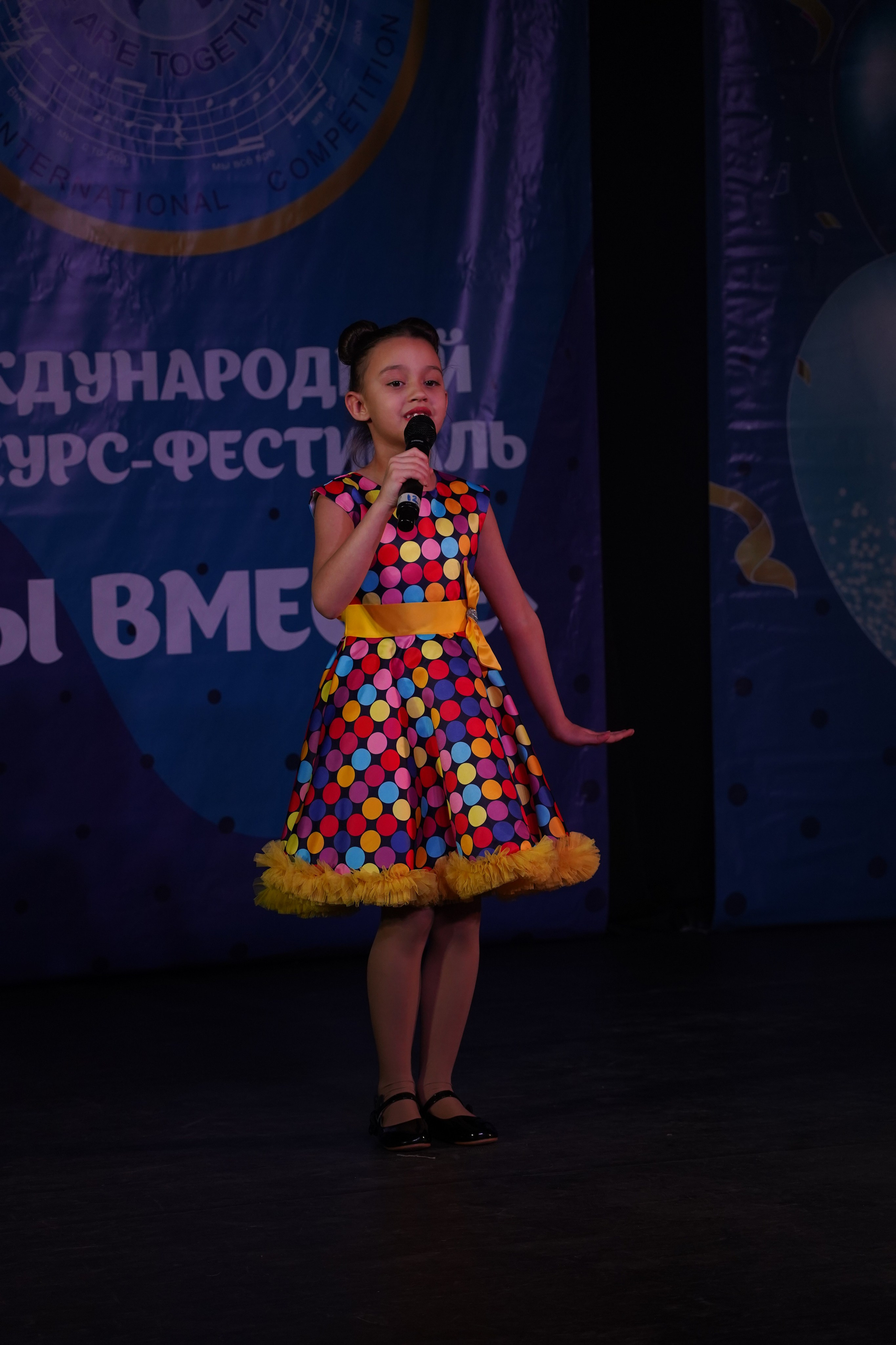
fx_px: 3397
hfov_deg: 15.0
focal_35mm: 91
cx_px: 448
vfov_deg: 22.4
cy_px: 672
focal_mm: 91
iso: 1600
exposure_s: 1/400
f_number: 5.6
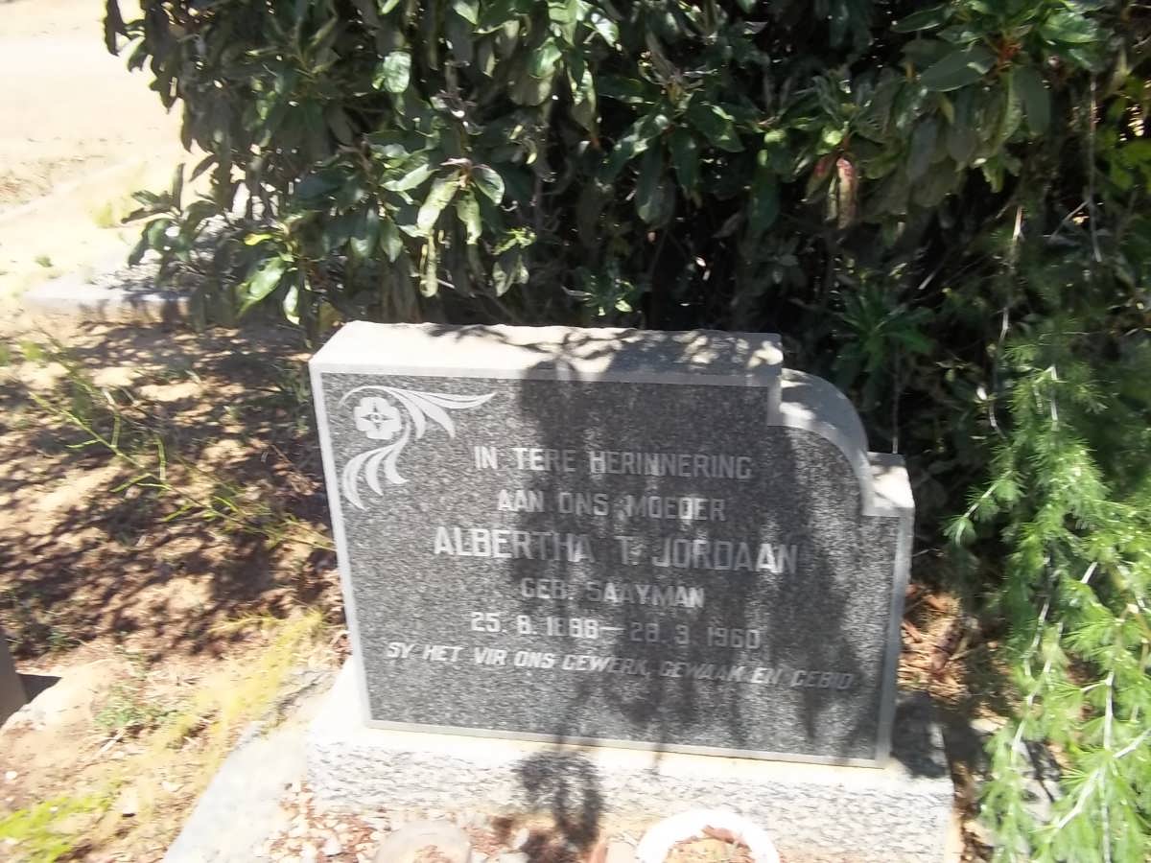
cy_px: 432
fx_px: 1064
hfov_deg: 56.8
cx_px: 576
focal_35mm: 32
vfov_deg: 44.2
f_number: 5.5
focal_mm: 5.7
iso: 80
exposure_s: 1/160
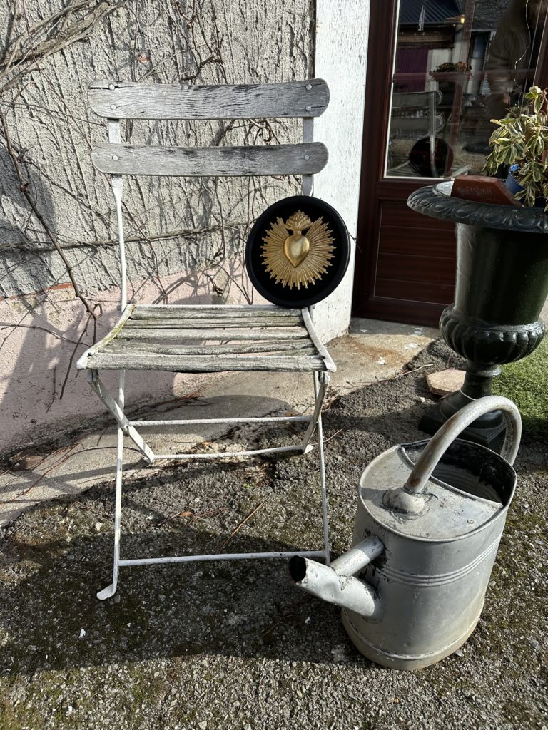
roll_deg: +1.6
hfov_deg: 56.8
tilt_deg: -27.5
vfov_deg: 71.6
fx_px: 507
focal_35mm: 24
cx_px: 274
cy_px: 365
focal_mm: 6.86
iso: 80
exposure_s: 1/2732
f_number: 1.78
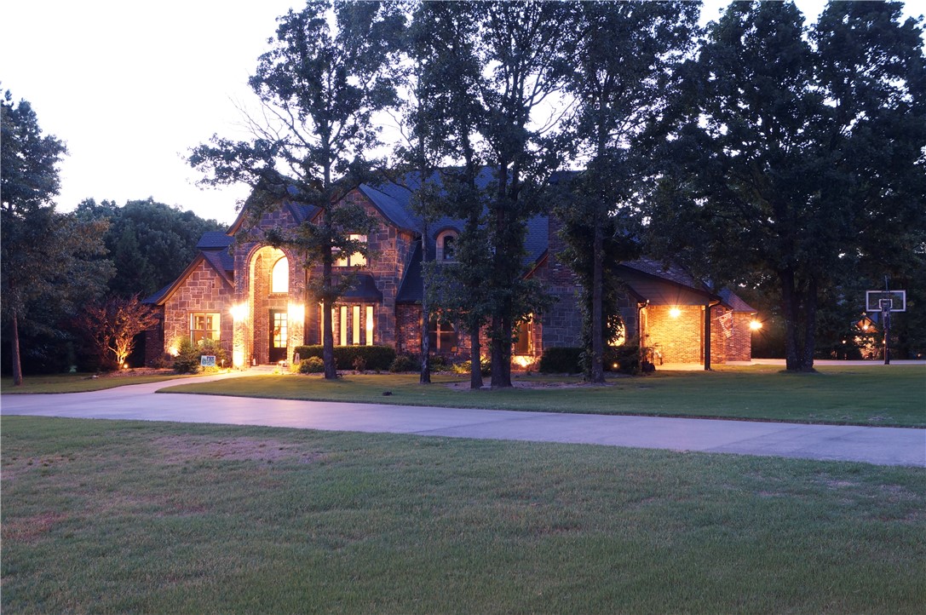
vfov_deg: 43.5
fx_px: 771
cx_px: 463
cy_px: 308
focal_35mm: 30
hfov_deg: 62.0
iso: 400
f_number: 7.1
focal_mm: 20
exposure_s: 5
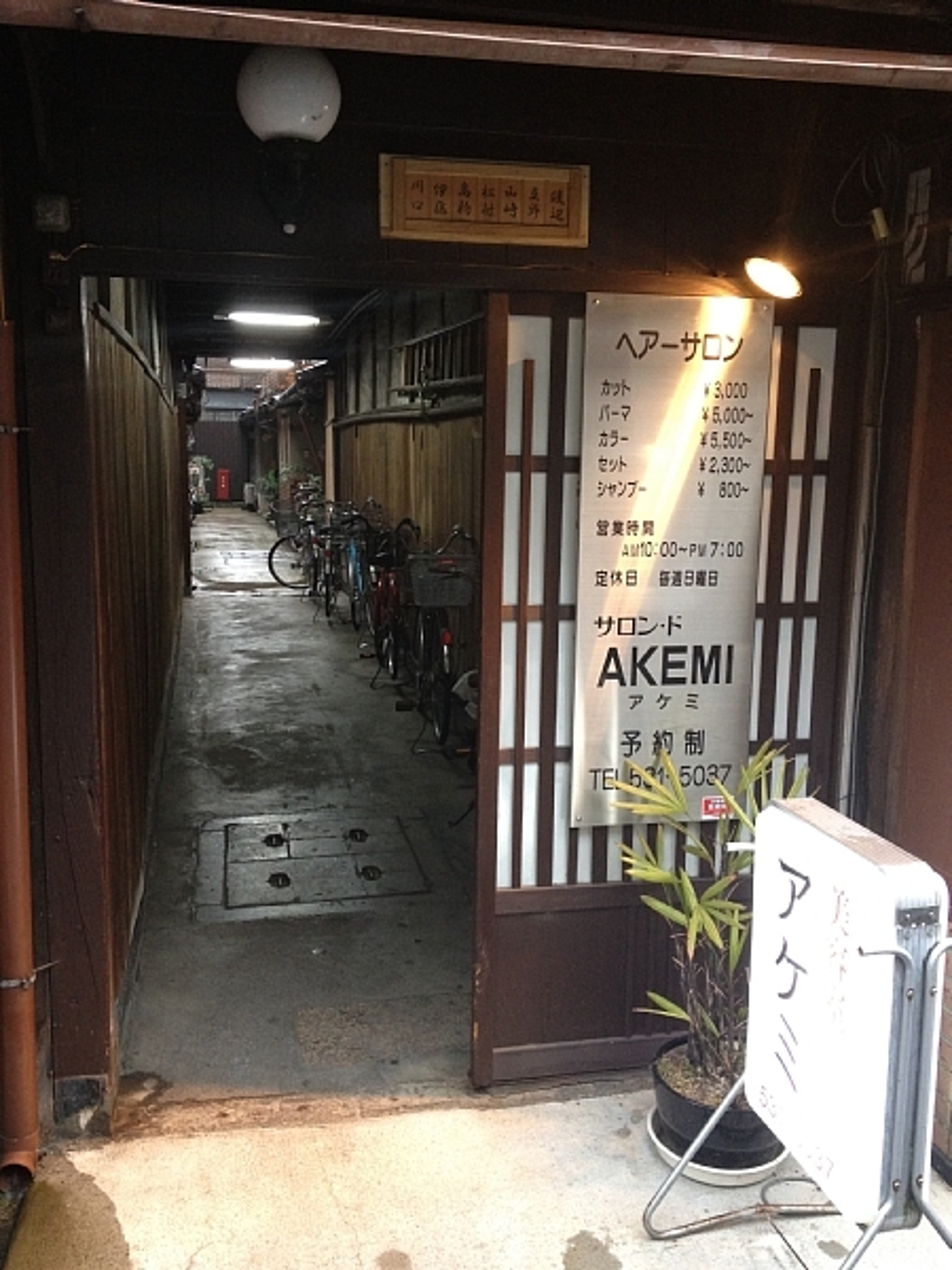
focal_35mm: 35
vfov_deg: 52.6
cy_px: 635
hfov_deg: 40.7
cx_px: 476
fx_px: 1283
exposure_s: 1/20
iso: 160
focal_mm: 4.28
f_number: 2.4
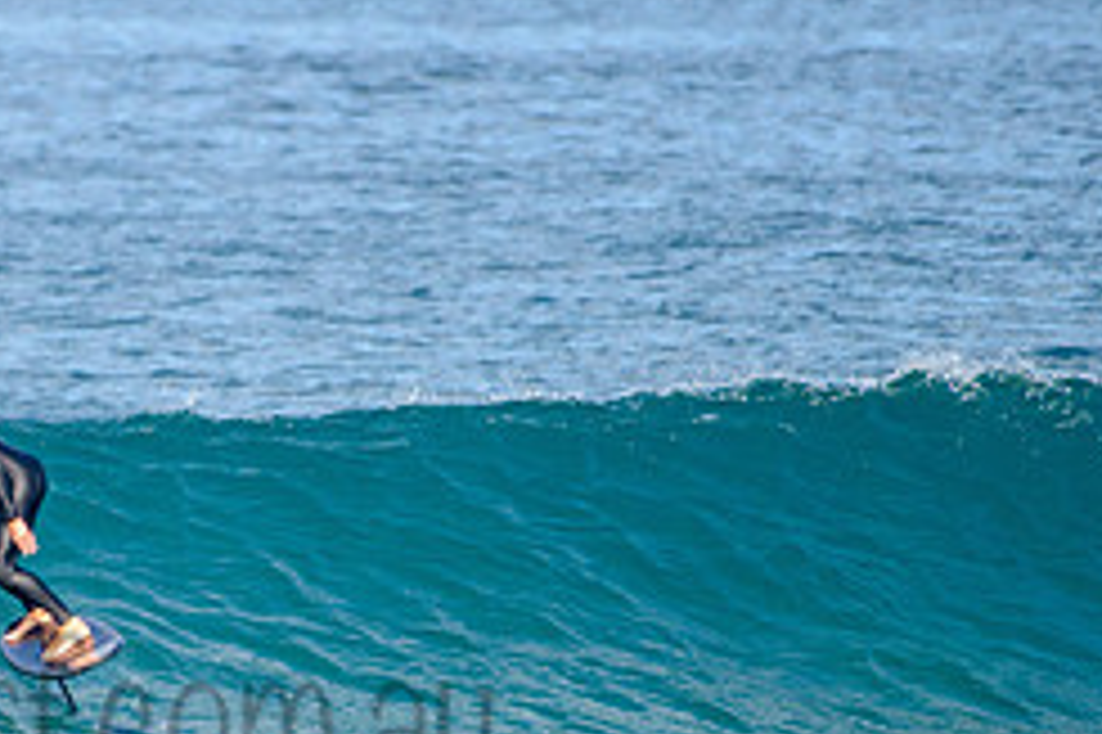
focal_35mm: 1455
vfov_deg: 0.9
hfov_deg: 1.4
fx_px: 44508
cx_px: 48
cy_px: 570
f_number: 5.6
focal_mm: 500
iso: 400
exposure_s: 1/2000
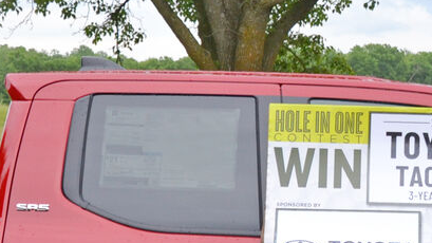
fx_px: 1478
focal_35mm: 129
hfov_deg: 16.5
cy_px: 178
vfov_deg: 9.4
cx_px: 357
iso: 360
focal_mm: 21
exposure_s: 1/125
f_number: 5.6
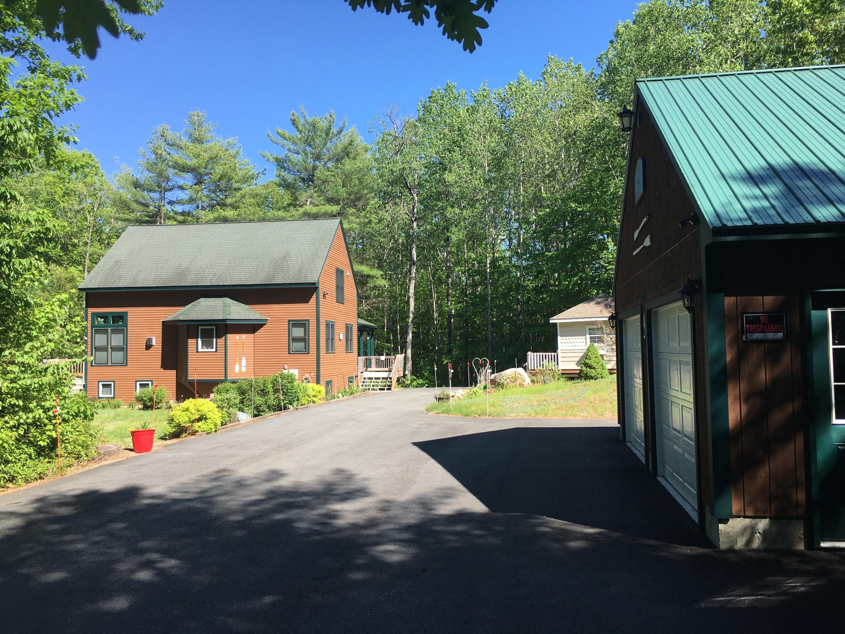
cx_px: 422
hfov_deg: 61.7
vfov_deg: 48.2
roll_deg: +0.1
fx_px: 708
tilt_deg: +3.0
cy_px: 317
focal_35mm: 29
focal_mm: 4.15
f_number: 2.2
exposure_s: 1/620
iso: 25
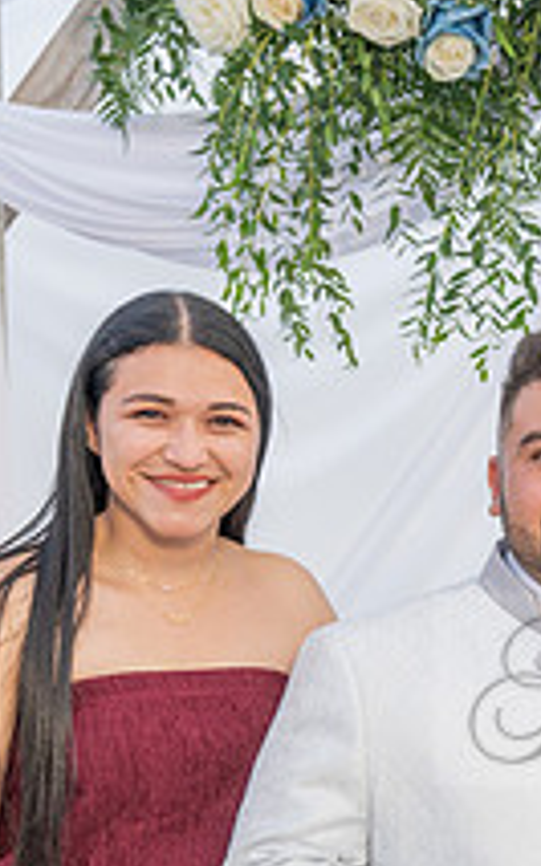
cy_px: 689
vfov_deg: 23.0
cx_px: 789
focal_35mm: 89
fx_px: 2101
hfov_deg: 13.9
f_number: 5.6
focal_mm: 32
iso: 200
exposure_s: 1/125
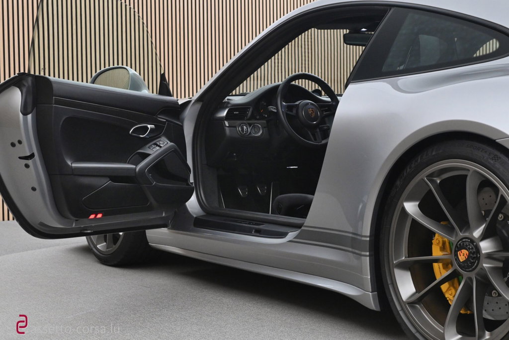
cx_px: 254
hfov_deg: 32.6
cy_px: 170
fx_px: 870
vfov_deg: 22.1
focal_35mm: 62
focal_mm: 41
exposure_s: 1/60
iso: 2000
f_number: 5.6
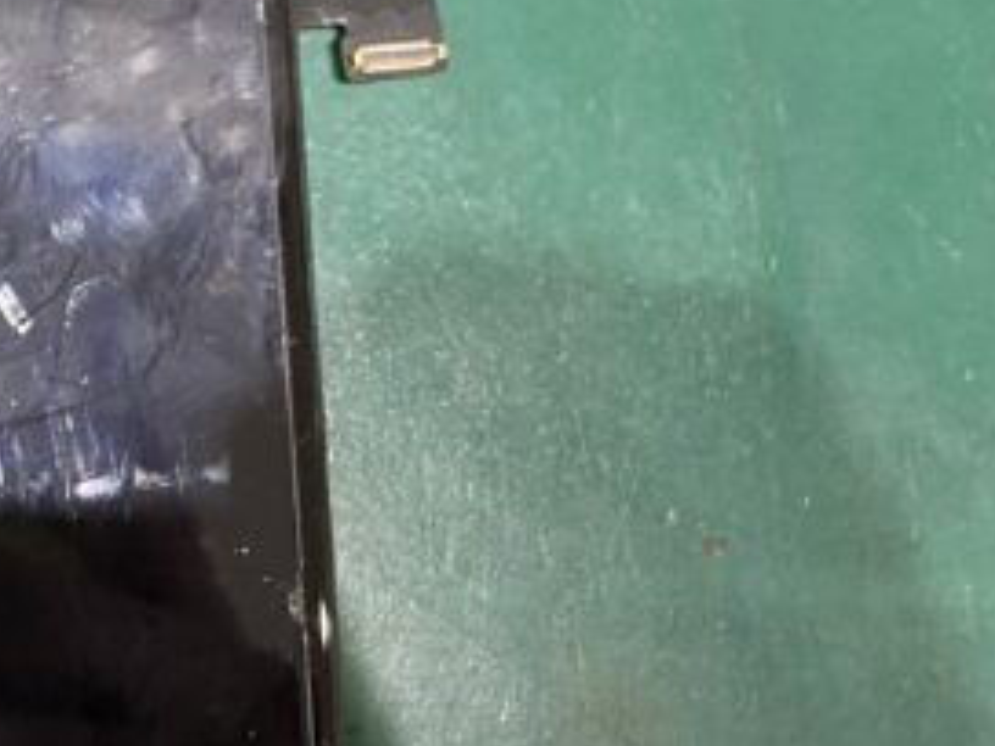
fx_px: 2472
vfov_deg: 17.1
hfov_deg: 19.0
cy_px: 181
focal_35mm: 86
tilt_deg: -81.3
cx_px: -637
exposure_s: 1/61
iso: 125
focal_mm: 4.25
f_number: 1.8
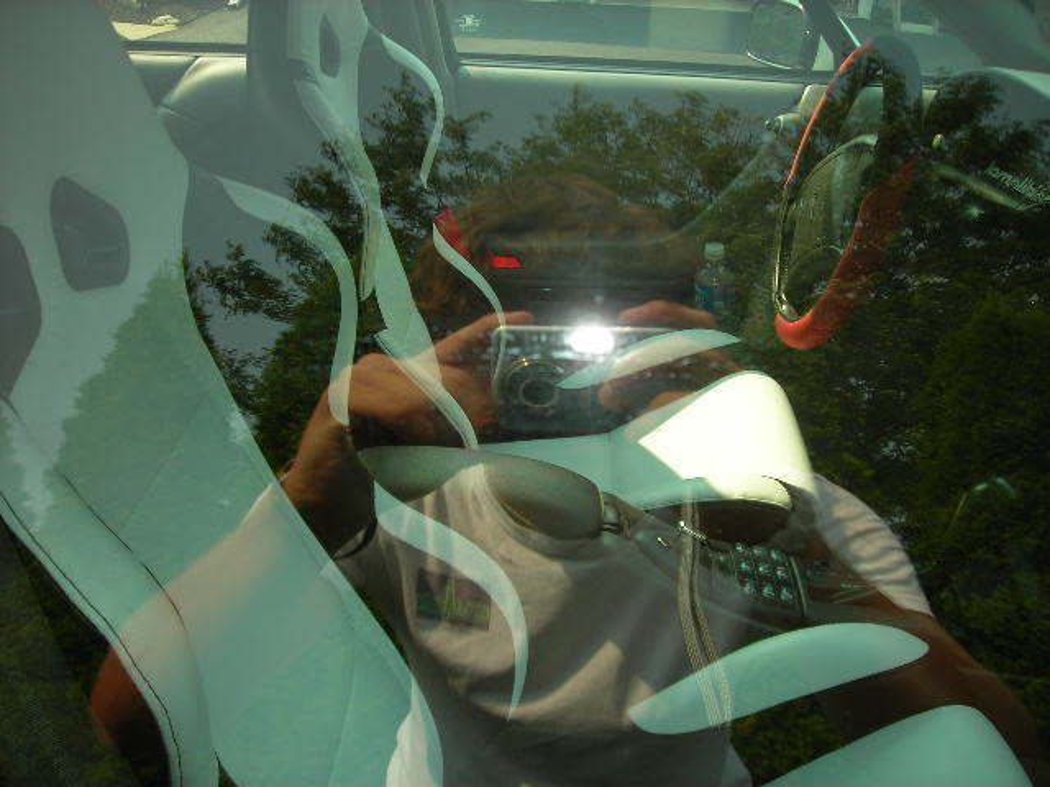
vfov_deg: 37.7
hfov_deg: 49.0
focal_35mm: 38
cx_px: 525
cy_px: 394
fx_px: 1153
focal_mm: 6.3
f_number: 3.2
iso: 50
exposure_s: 1/190
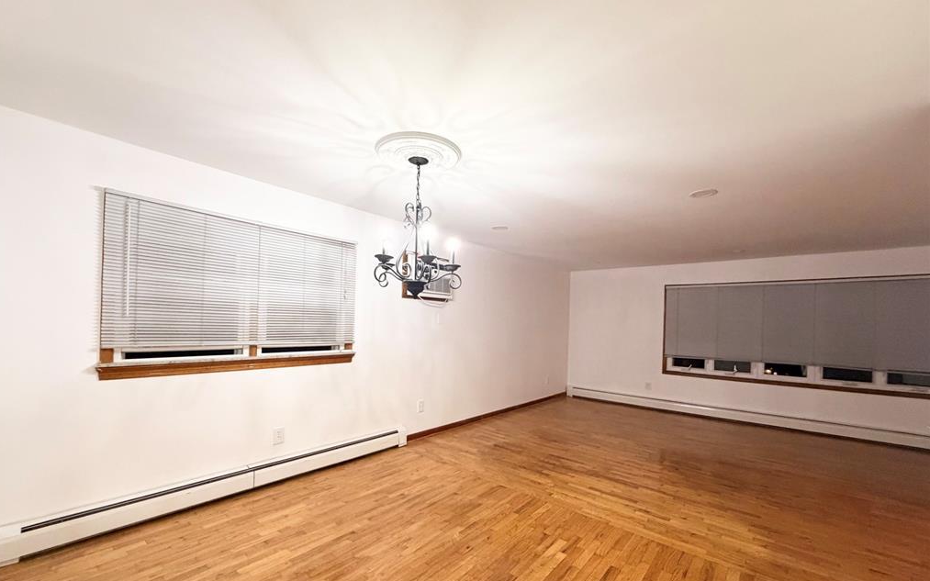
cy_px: 323
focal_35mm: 15
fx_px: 380
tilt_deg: +0.8
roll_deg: -1.0
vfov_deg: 74.5
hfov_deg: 101.5
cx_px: 461
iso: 320
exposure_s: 1/60
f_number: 2.2
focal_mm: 2.22
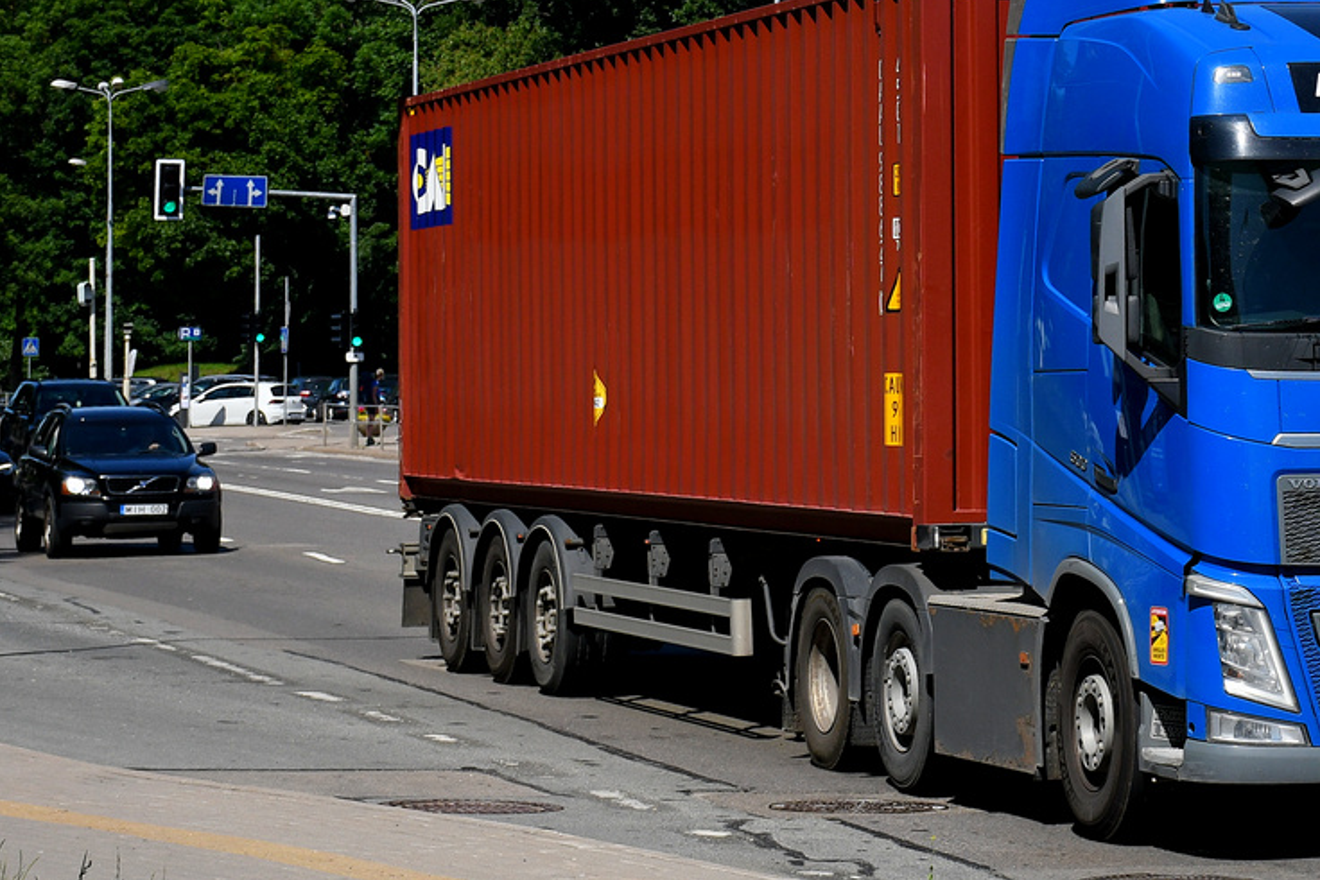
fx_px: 3887
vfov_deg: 12.9
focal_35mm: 106
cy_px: 193
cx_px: 1137
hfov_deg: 19.0
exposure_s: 1/1600
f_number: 6.3
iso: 200
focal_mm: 40
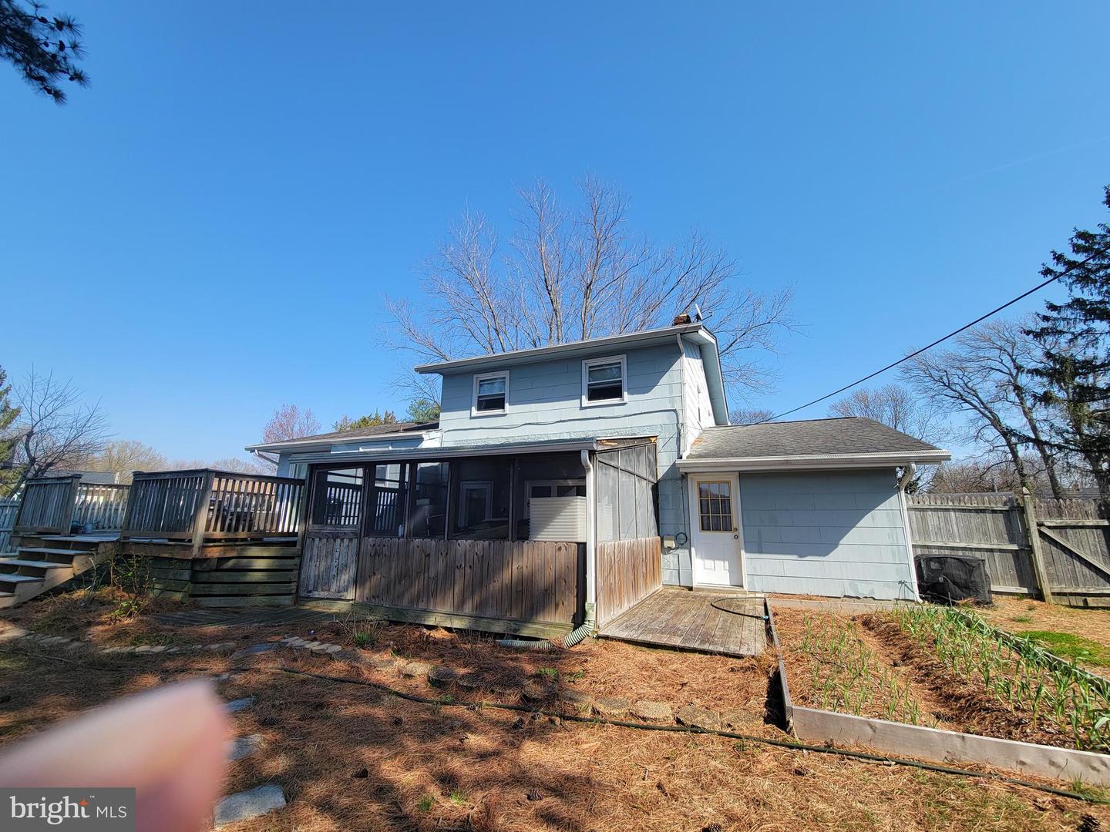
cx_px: 555
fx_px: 417
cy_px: 416
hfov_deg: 106.2
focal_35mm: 13
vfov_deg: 89.9
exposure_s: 1/1078
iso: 50
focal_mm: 2.2
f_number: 2.2
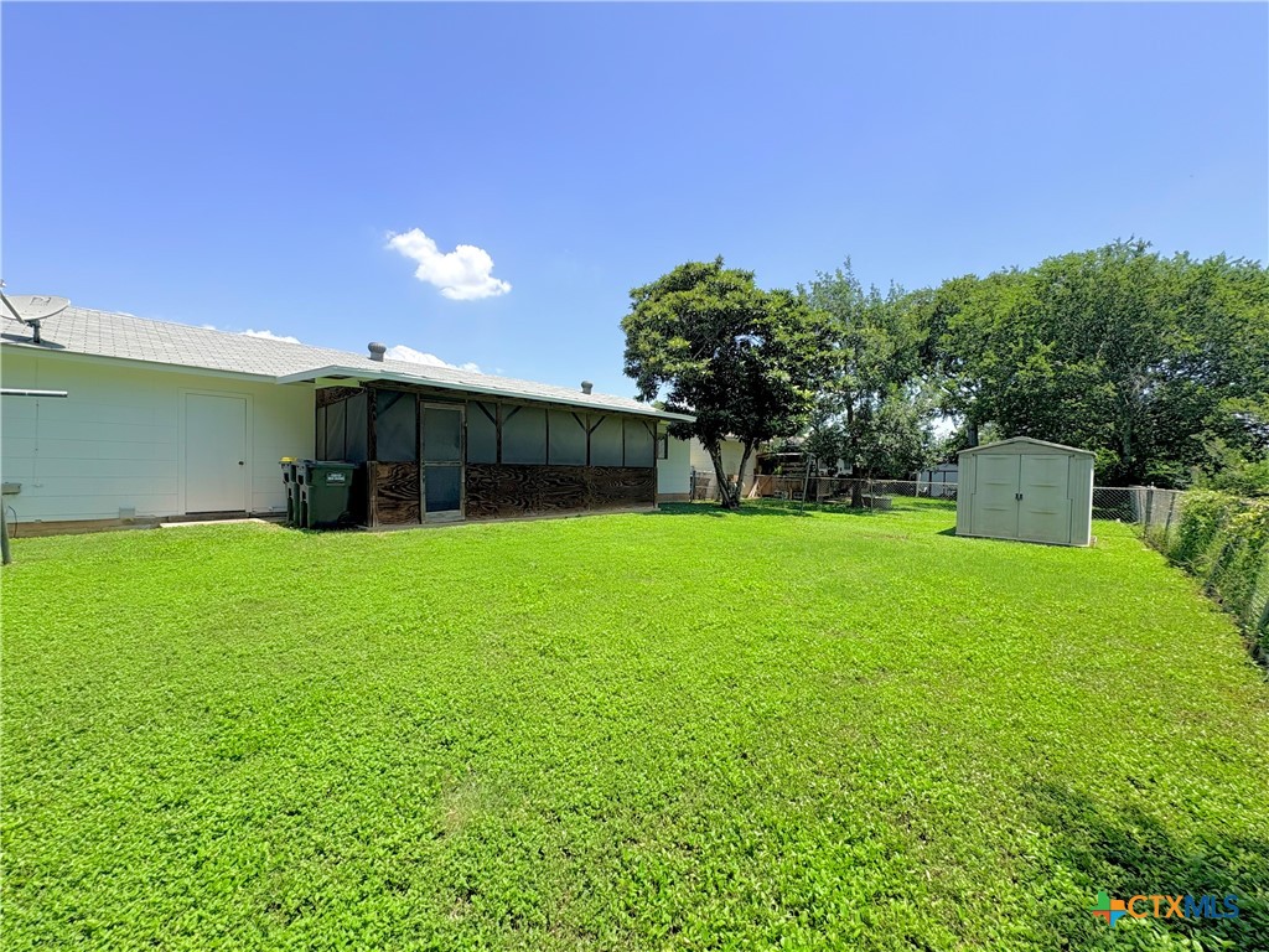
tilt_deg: +2.1
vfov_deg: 85.7
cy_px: 476
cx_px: 634
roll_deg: +0.8
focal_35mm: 14
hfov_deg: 102.1
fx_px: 513
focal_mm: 2.22
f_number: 2.2
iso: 40
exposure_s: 1/1078
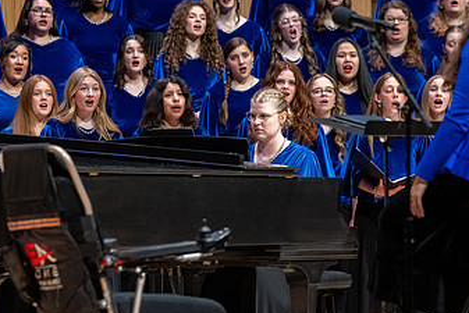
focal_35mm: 241
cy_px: 76
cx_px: 327
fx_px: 3141
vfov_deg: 5.7
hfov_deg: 8.5
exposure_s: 1/200
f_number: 4
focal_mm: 140
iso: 3200
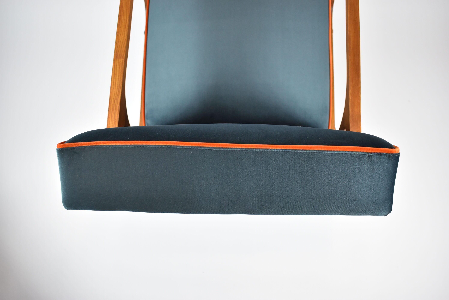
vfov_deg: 40.0
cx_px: 224
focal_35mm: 33
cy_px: 150
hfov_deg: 57.2
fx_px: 412
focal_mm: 22
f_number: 4
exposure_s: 1/125
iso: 900
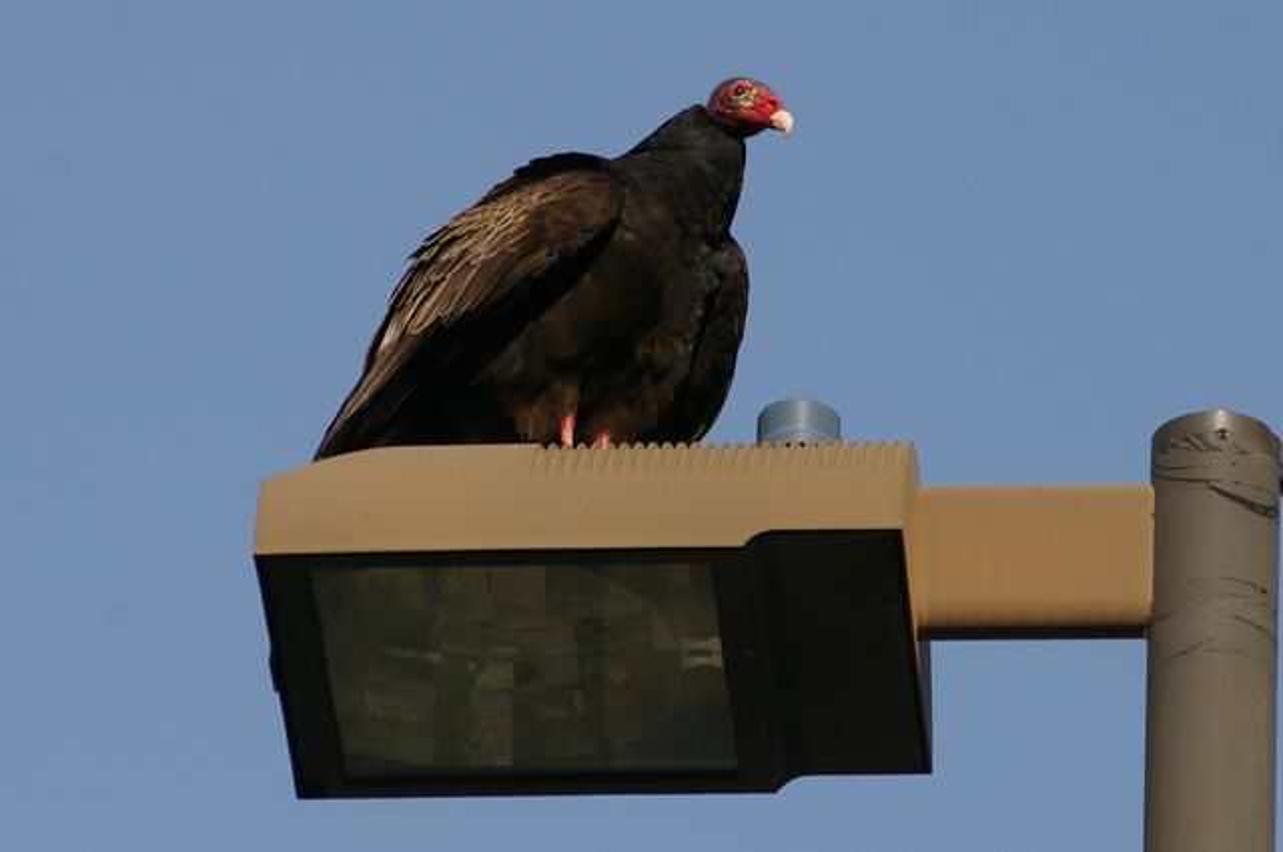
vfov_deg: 5.7
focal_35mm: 240
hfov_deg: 8.6
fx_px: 8542
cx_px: 642
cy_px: 426
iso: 200
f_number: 8
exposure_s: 1/350
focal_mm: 160
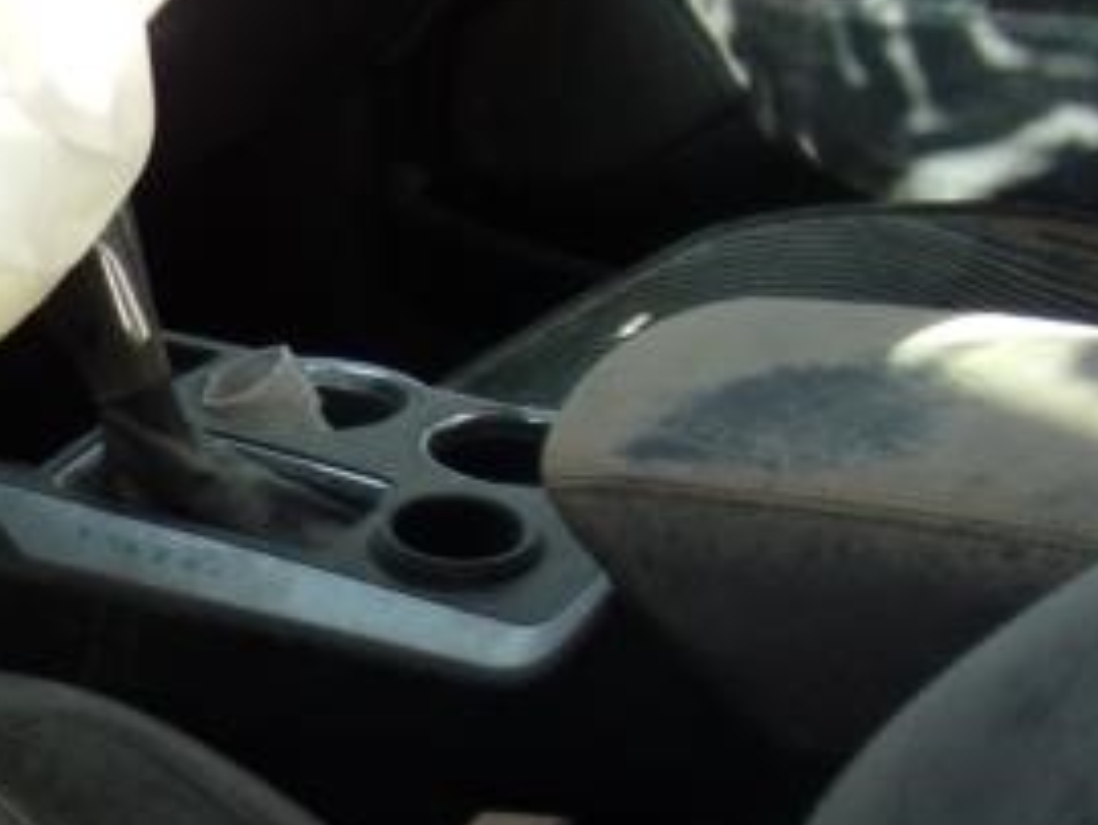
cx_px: -220
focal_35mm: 71
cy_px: 504
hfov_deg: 24.7
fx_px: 2254
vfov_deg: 20.7
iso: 80
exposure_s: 1/180
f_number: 3.3
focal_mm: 4.3
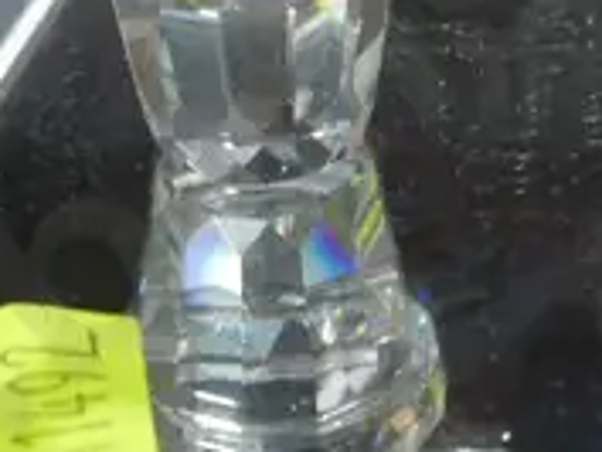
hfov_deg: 8.4
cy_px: -234
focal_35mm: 231
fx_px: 4020
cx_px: 772
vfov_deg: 6.4
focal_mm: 20
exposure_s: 1/60
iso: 400
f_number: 4.4
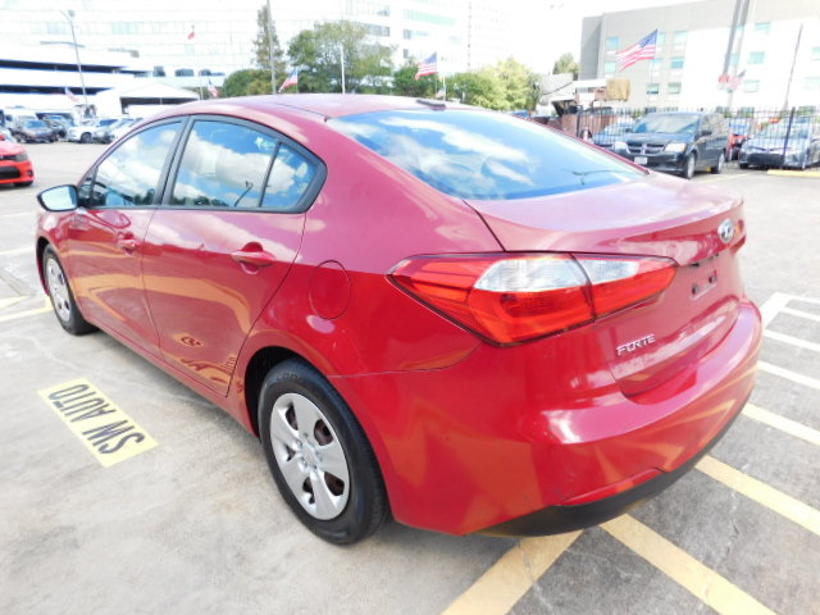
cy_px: 308
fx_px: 569
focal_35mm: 24
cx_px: 410
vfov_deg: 56.8
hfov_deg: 71.6
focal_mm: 4.1
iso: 125
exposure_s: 1/400
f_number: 3
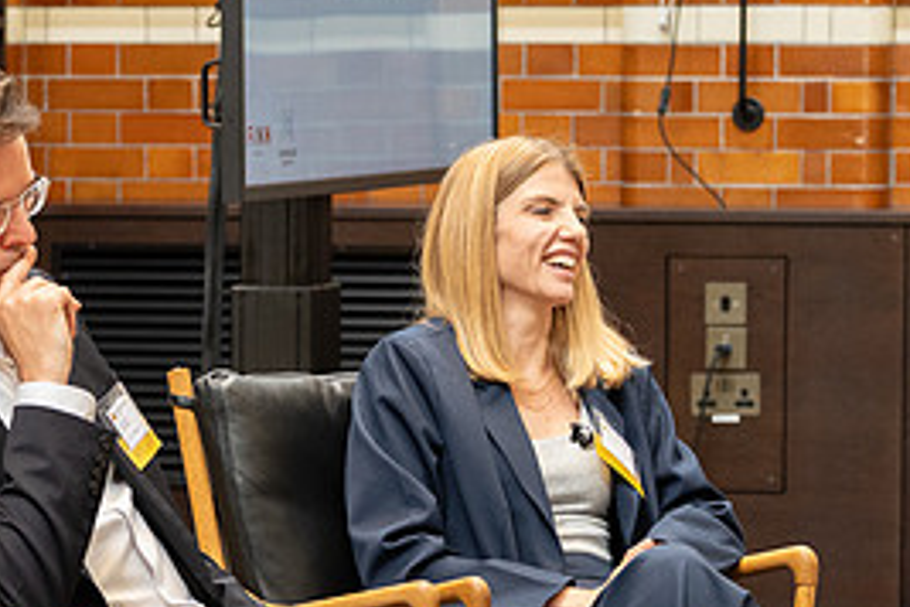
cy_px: 646
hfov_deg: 8.7
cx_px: 86
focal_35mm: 237
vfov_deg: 5.8
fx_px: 5990
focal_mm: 100
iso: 2500
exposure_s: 1/160
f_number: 5
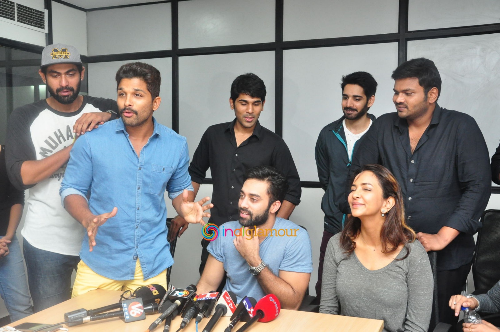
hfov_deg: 49.6
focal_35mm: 39
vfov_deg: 34.1
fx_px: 541
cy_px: 166
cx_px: 250
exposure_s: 1/125
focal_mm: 26
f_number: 6.3
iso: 1600
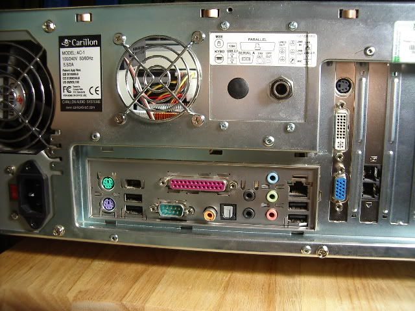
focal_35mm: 38
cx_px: 208
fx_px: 456
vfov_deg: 37.7
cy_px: 156
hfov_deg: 49.0
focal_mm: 5.8
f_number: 2.6
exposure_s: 1/15
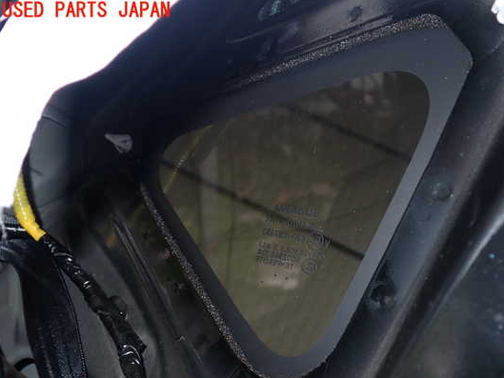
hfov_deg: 53.8
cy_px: 213
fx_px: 495
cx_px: 283
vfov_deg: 41.7
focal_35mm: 34
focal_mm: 5.4
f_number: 6.3
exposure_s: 1/30
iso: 100
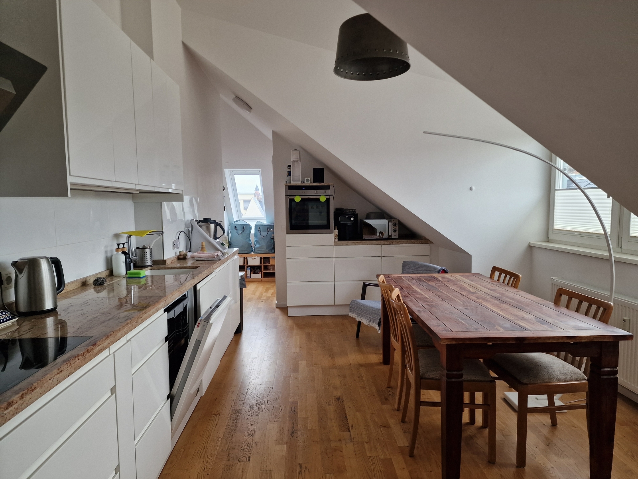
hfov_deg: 73.9
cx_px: 319
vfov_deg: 58.9
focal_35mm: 23
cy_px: 240
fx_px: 424
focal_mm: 6.4
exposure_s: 1/180
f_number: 1.8
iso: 125
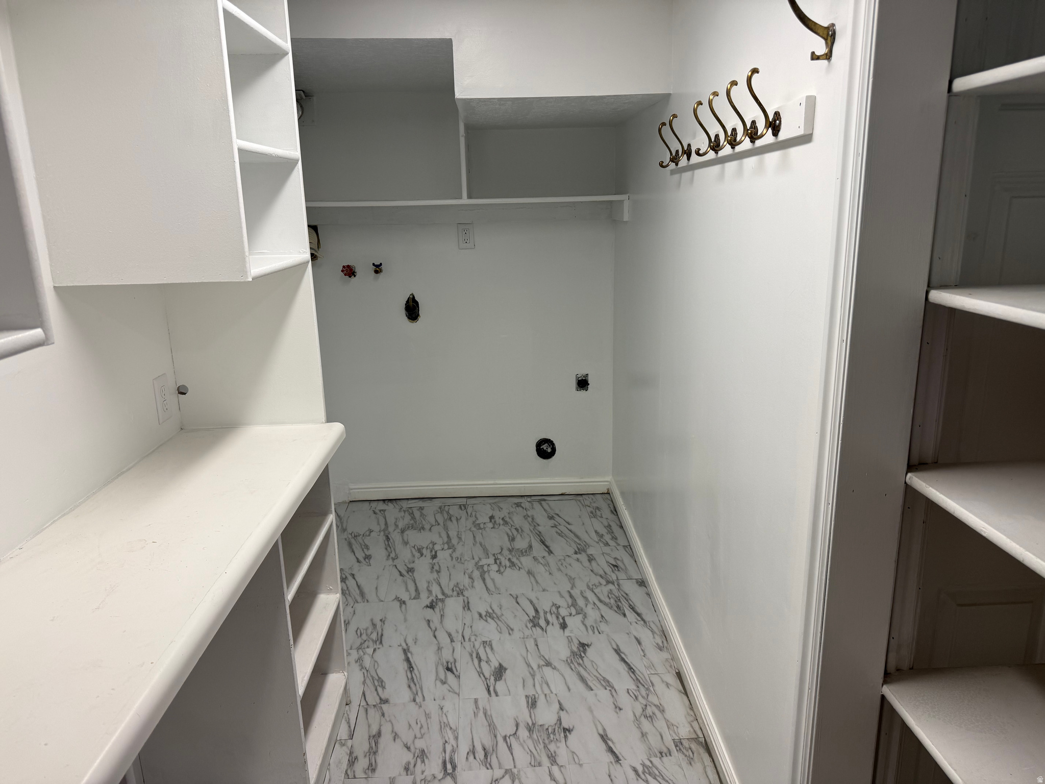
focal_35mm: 24
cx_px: 522
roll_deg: +0.7
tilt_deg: -13.6
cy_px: 392
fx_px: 725
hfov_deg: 71.6
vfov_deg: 56.8
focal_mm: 6.76
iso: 80
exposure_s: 1/120
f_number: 1.78
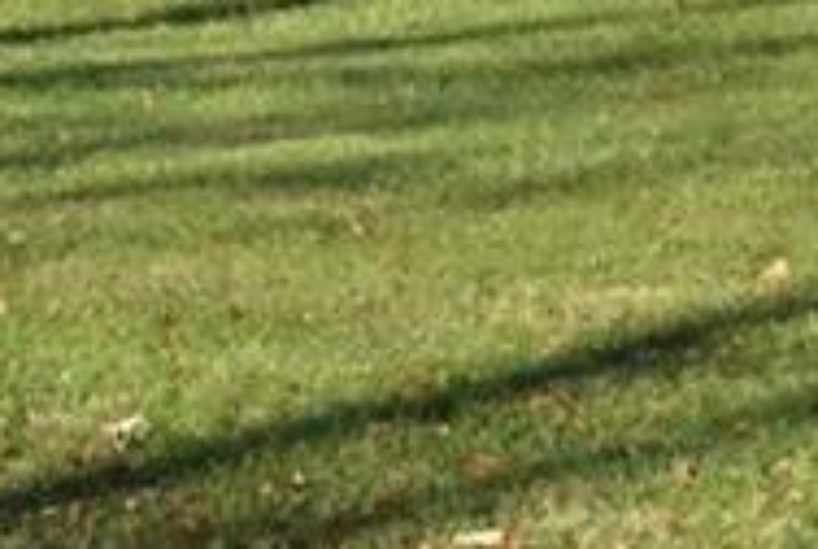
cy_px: -675
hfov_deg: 12.3
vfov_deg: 7.9
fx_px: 3710
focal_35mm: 163
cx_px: -113
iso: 100
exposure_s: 1/200
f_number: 7.1
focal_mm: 20
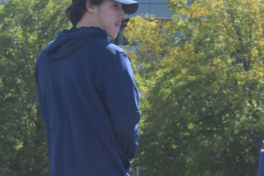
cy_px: 276
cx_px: 388
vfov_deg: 5.6
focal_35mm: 241
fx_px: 1767
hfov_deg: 8.4
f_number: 5.6
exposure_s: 1/1600
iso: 400
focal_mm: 36
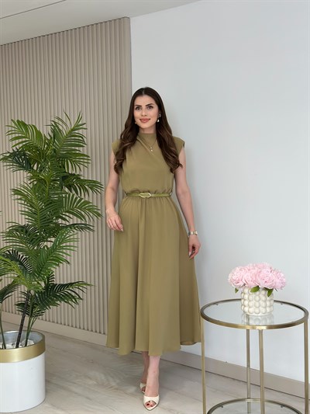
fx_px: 573
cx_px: 155
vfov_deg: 39.6
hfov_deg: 30.3
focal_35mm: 48
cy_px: 207
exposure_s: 1/299
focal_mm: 6.86
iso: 80
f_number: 1.78
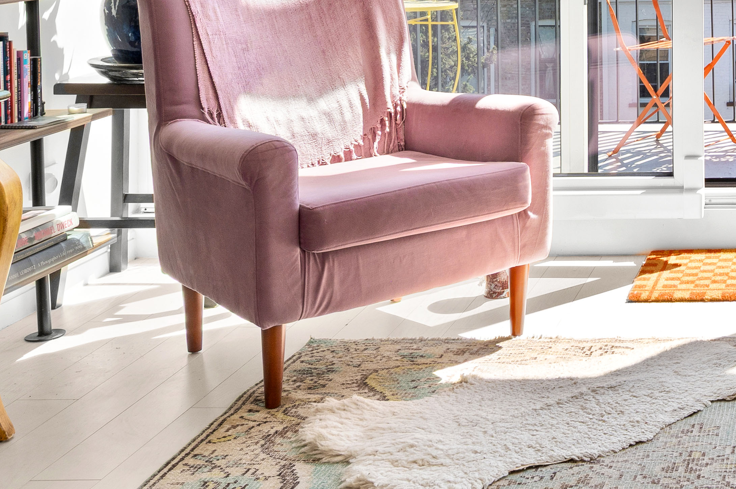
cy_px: -110
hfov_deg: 28.2
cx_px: 907
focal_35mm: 61
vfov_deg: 20.6
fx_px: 1246
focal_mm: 22
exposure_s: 1/15
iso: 250
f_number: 14
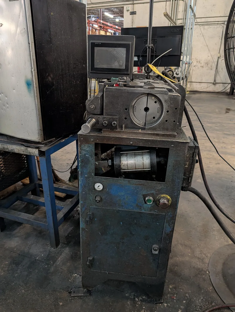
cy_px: 156
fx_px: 217
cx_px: 118
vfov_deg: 71.5
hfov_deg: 56.9
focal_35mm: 24
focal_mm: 6.9
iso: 300
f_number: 1.68
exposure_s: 1/51
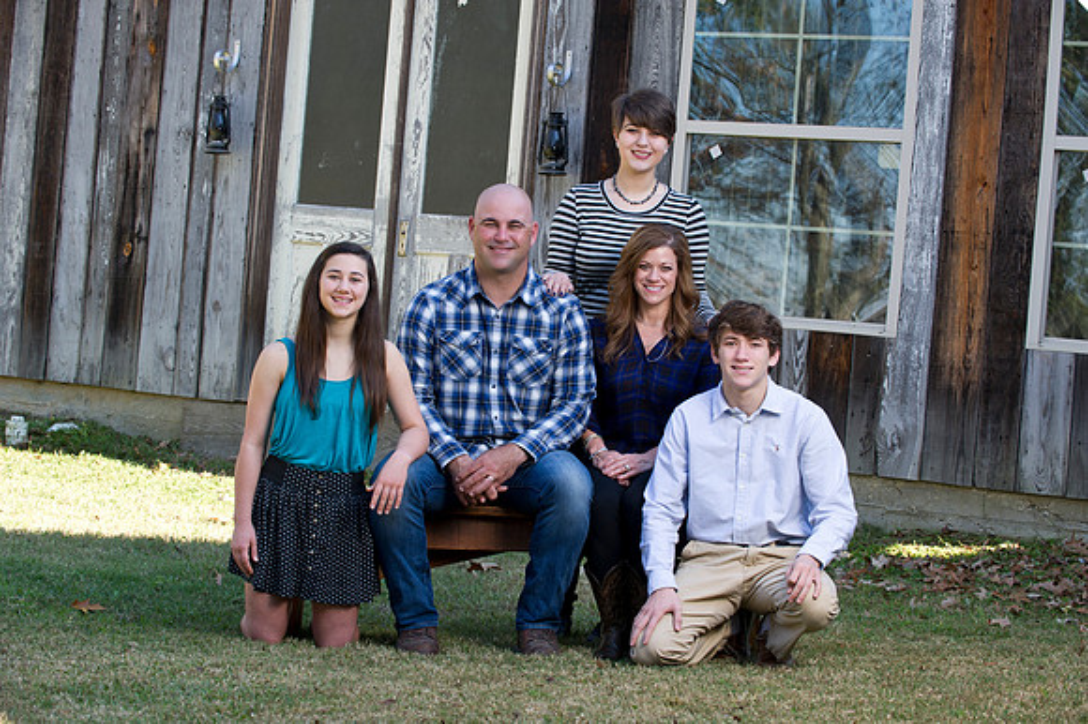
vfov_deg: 15.9
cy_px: 362
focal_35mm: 86
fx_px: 2598
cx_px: 544
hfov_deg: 23.7
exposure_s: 1/125
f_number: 6.3
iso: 400
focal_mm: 86
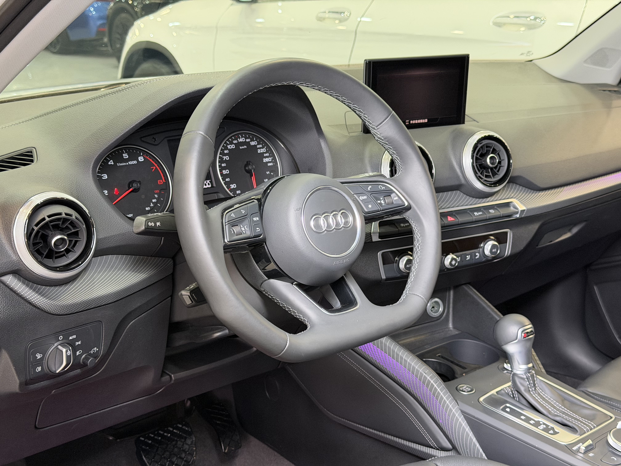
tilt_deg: -17.0
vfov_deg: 30.3
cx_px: 310
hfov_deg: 39.7
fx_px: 861
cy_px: 233
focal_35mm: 48
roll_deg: +0.2
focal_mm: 6.76
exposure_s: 1/33
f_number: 1.78
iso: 200
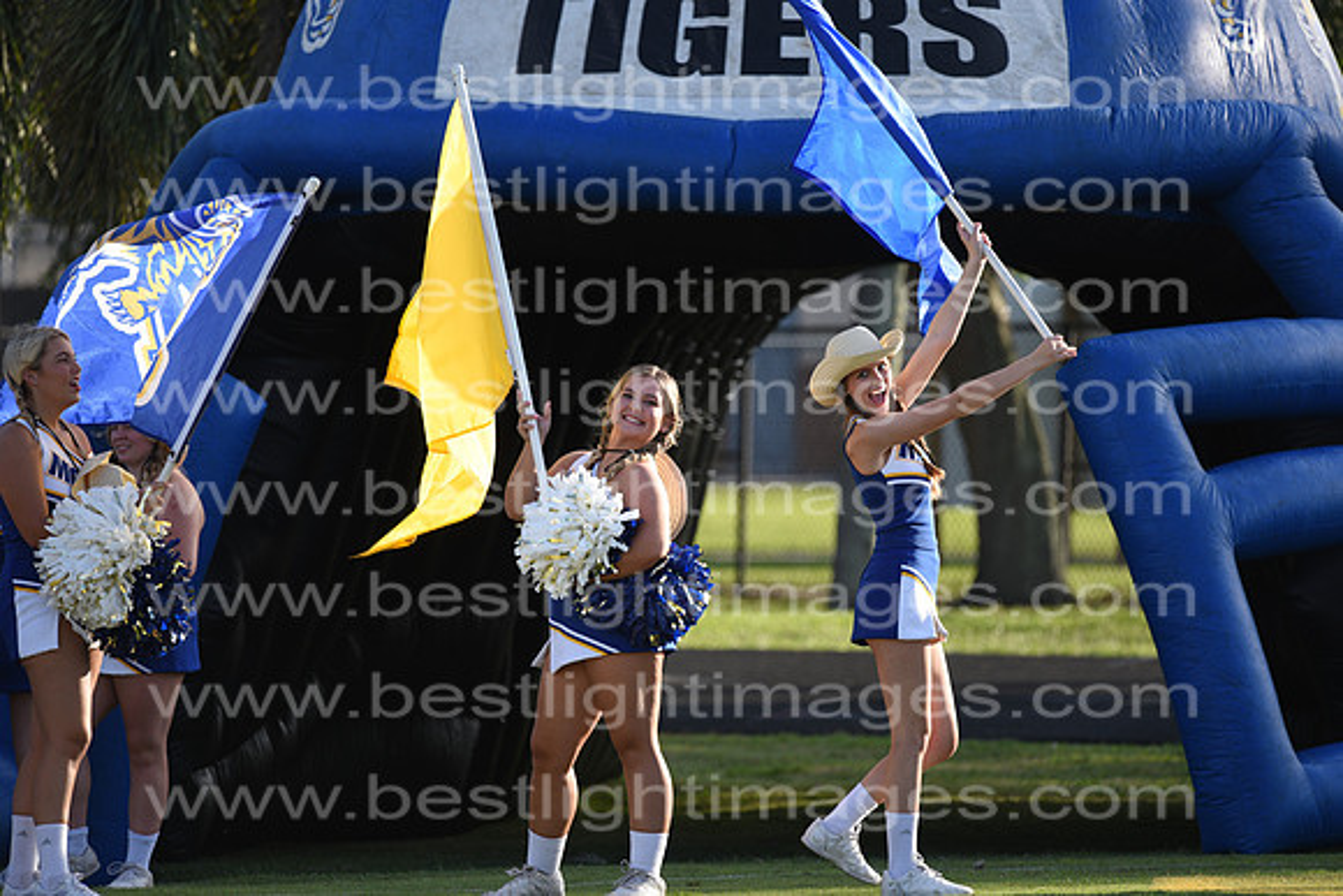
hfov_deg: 6.9
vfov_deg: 4.6
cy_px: 448
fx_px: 11194
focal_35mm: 300
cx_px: 672
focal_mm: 300
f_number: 4
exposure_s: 1/640
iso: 200
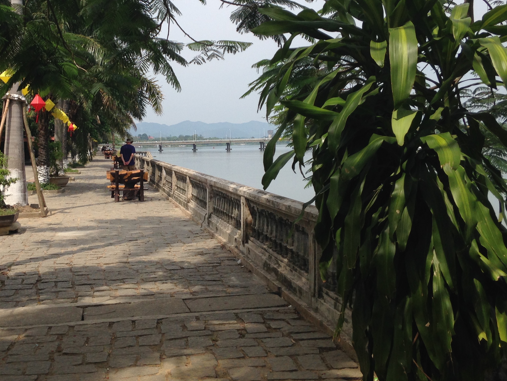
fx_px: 776
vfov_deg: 27.3
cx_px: 175
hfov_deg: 35.9
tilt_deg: +0.7
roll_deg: -0.1
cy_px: 118
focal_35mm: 53
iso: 50
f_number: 2.4
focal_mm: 4.12
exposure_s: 1/1695
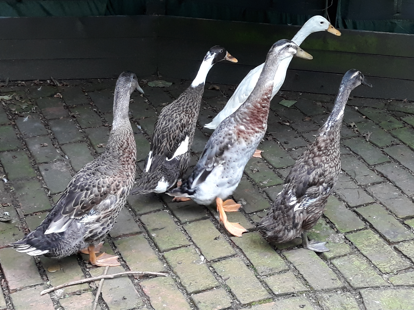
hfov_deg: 61.6
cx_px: 195
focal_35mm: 29
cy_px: 161
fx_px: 347
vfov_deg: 48.2
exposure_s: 1/50
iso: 125
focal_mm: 3.71
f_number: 1.7
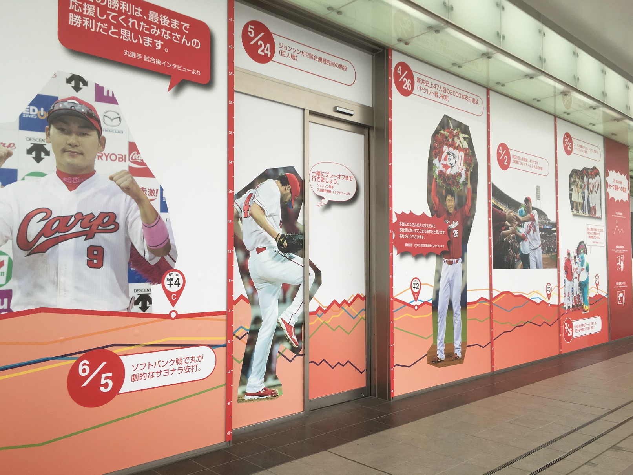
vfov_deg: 48.2
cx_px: 316
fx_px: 530
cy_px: 238
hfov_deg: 61.7
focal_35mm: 29
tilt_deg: +3.3
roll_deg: -0.3
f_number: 2.2
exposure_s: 1/120
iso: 25
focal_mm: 4.15
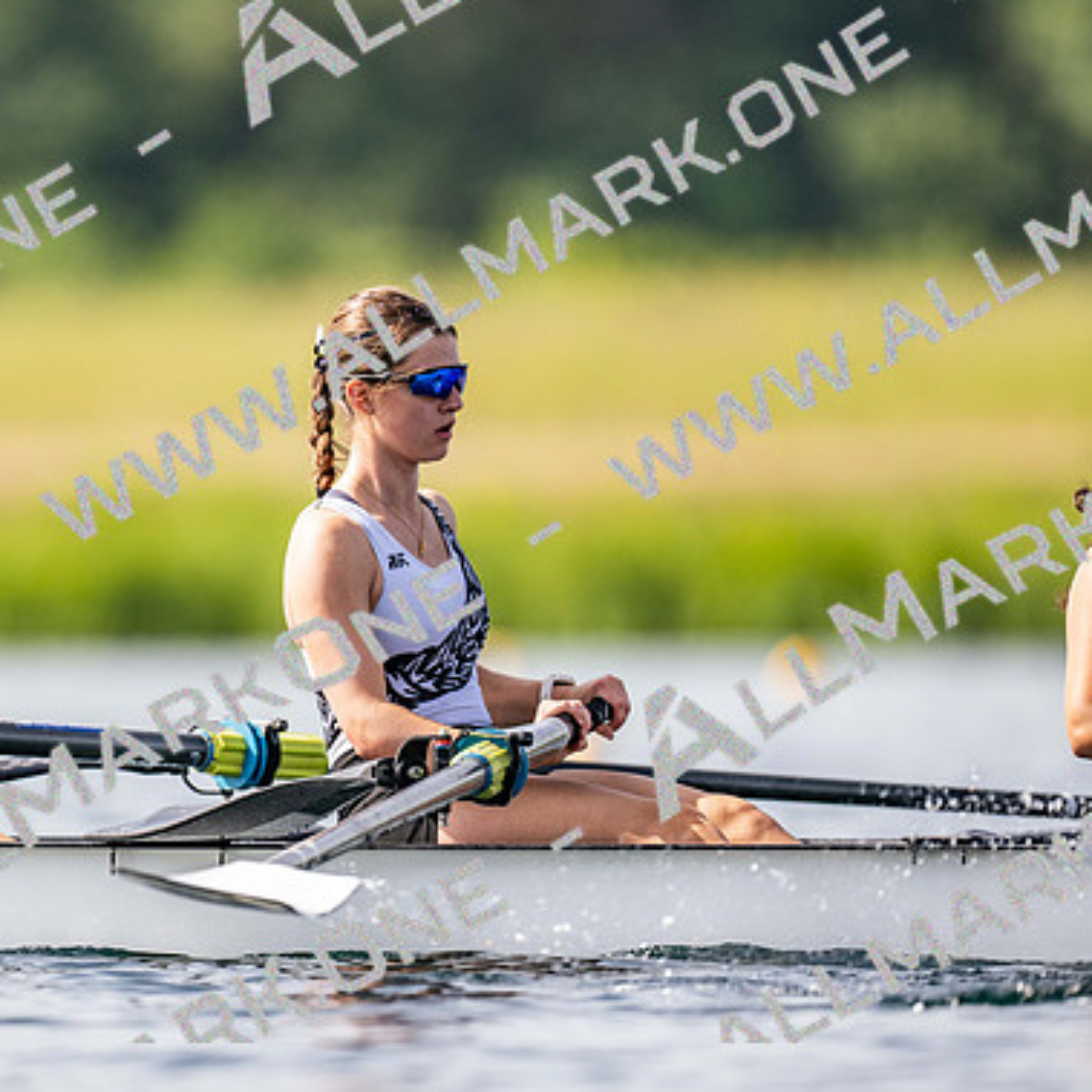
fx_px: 27874
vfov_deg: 2.2
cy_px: 549
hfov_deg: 2.2
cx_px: 398
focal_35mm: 781
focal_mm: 600
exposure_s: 1/2500
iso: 220
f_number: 4
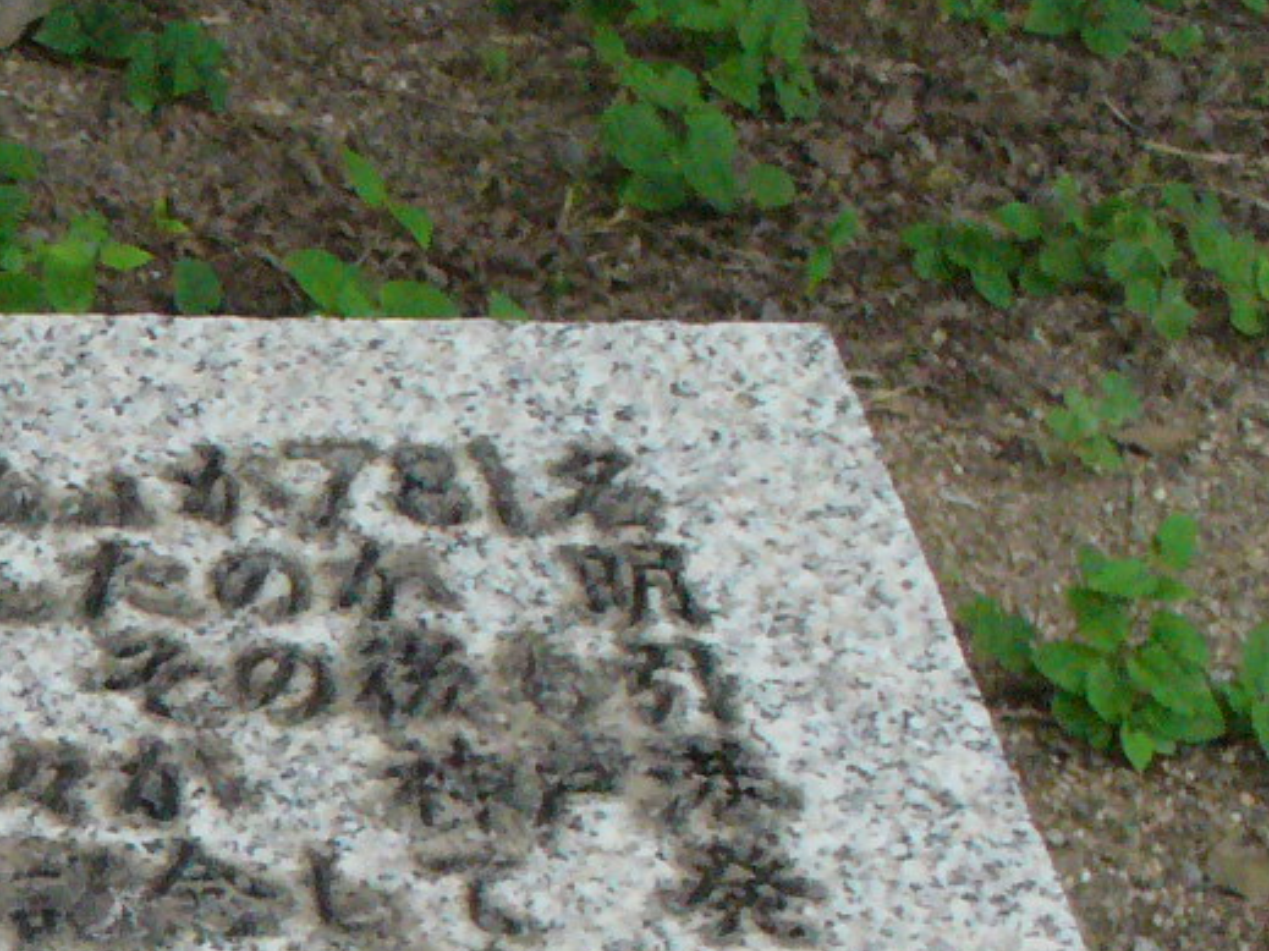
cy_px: 1200
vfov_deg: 9.8
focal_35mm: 148
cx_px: -550
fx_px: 5424
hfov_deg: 12.7
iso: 400
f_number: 3
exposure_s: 1/640
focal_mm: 7.9
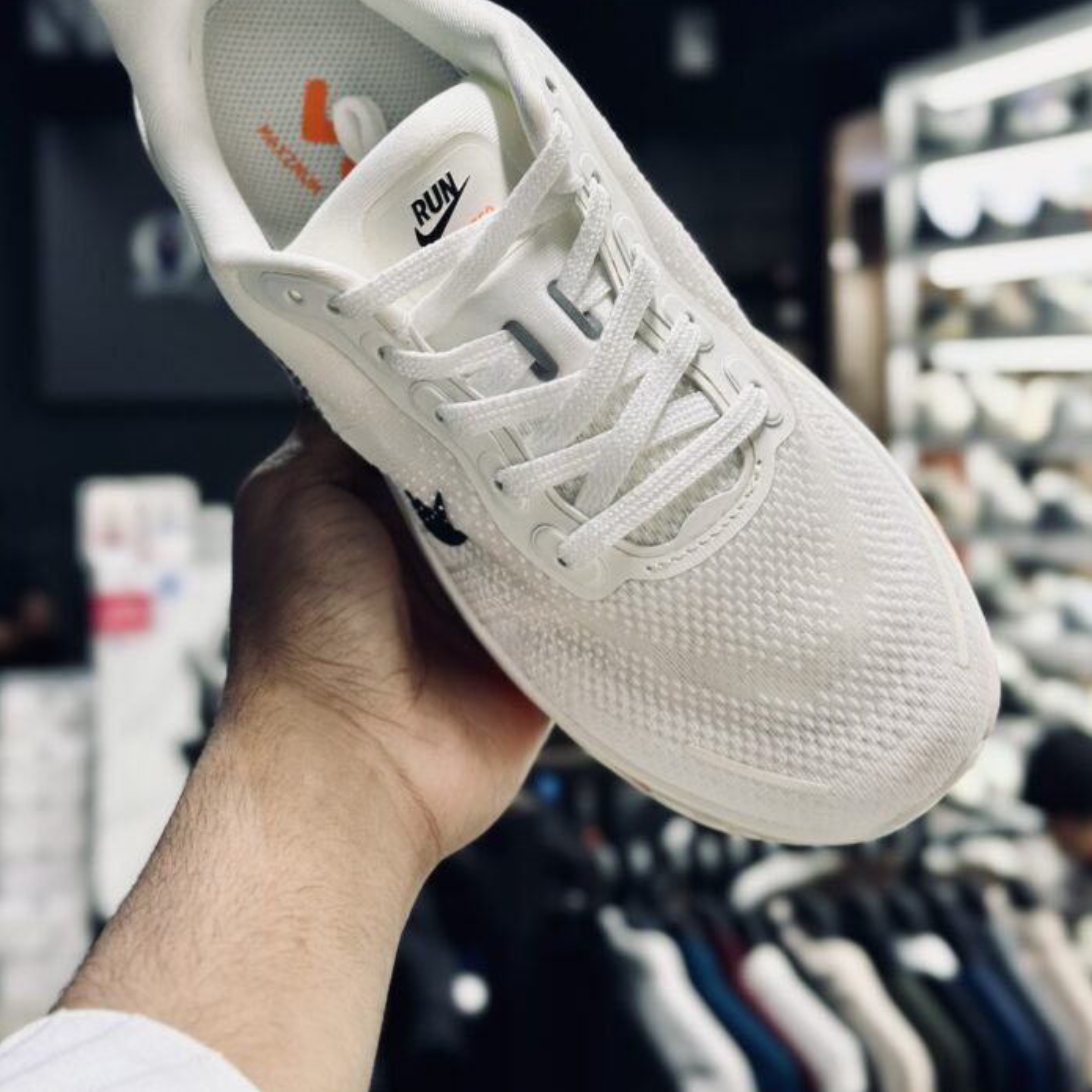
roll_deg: -0.2
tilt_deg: +0.8
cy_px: 362
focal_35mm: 57
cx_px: 548
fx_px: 2034
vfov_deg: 29.8
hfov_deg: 30.0
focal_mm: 6.86
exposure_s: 1/100
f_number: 1.78
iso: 80
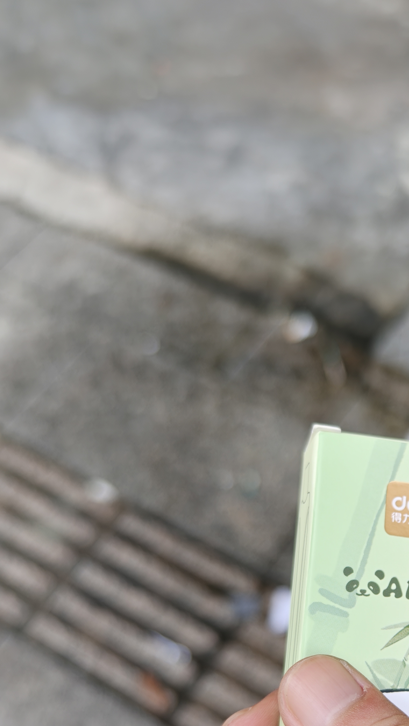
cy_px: 562
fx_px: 790
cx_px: 416
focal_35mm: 41
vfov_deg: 47.2
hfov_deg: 27.3
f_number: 1.8
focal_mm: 8.67
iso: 200
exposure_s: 1/192
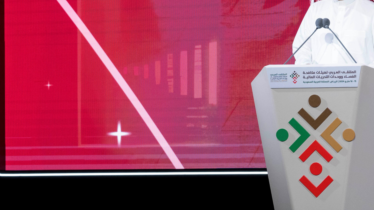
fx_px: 1904
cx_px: 324
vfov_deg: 6.3
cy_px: 82
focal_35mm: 192
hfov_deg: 11.2
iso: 1250
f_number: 4.5
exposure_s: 1/160
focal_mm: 70
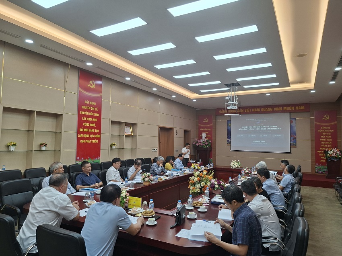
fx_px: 227
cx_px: 171
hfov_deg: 73.9
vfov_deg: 58.9
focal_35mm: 23
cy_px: 128
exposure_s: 1/100
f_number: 1.8
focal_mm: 5.54
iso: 50
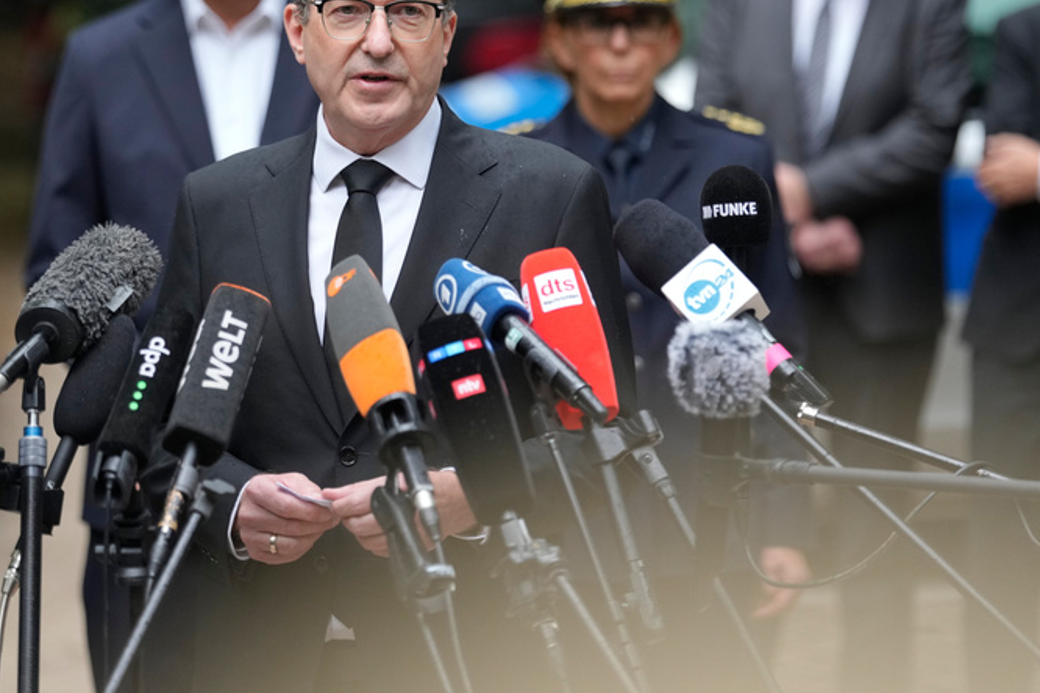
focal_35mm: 163
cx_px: 390
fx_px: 4709
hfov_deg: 12.6
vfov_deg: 8.4
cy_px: 179
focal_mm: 106
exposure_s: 1/1250
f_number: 2
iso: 1250
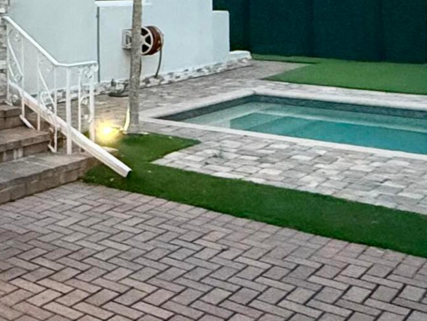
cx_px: -5
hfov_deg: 29.5
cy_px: -35
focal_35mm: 61
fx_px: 753
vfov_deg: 22.6
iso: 1250
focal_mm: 2.22
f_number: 2.2
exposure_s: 1/60
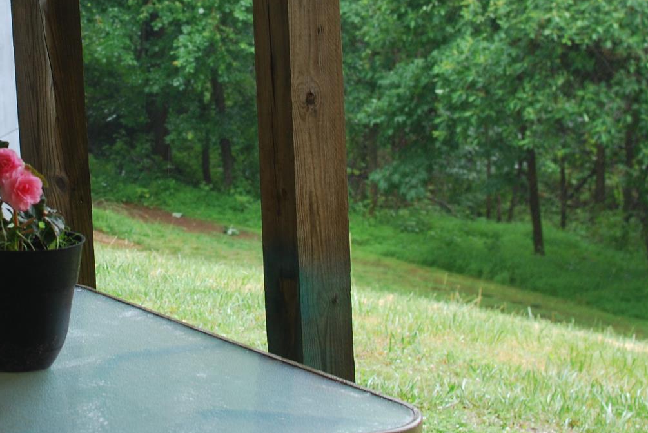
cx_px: 46
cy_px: 43
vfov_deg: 12.7
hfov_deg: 18.7
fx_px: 1928
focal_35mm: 107
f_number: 4
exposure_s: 1/60
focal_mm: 35
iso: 200
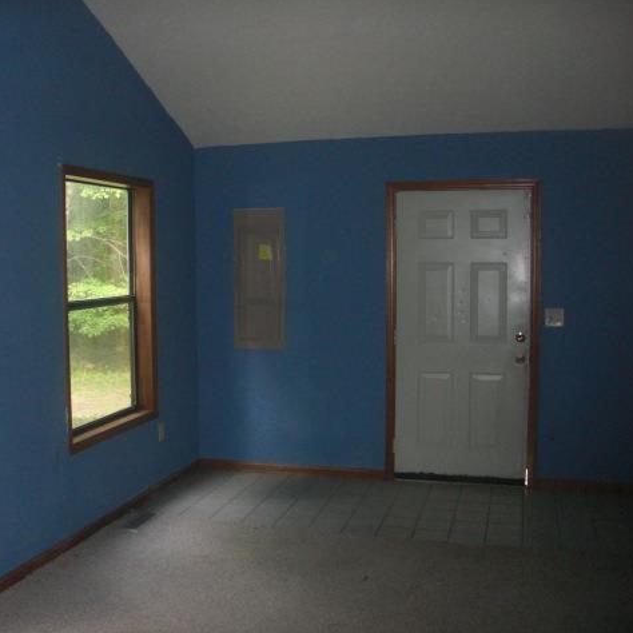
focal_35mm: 43
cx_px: 234
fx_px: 890
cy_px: 314
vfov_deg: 39.2
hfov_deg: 38.9
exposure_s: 1/60
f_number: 2.8
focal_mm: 6.3
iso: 200
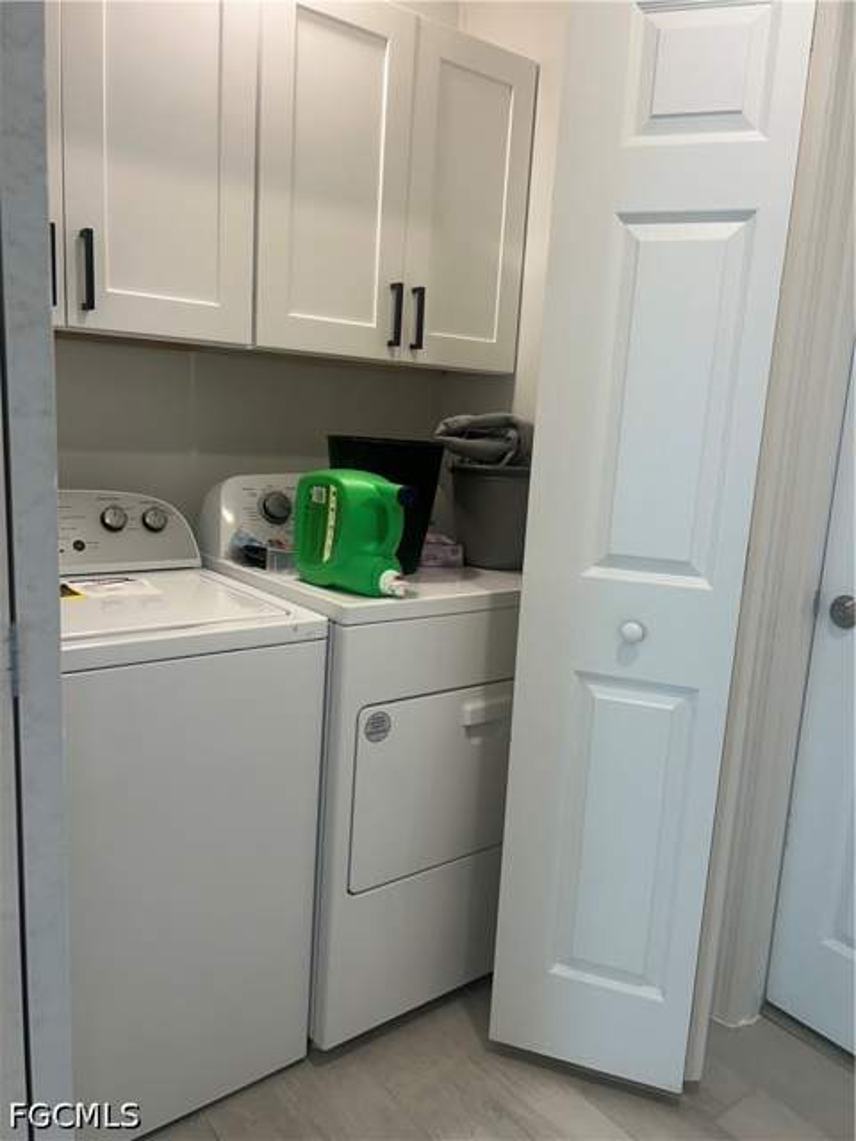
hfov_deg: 53.1
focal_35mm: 26
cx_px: 428
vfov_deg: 67.3
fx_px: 857
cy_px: 570
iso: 80
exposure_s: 1/120
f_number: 1.5
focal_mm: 5.7
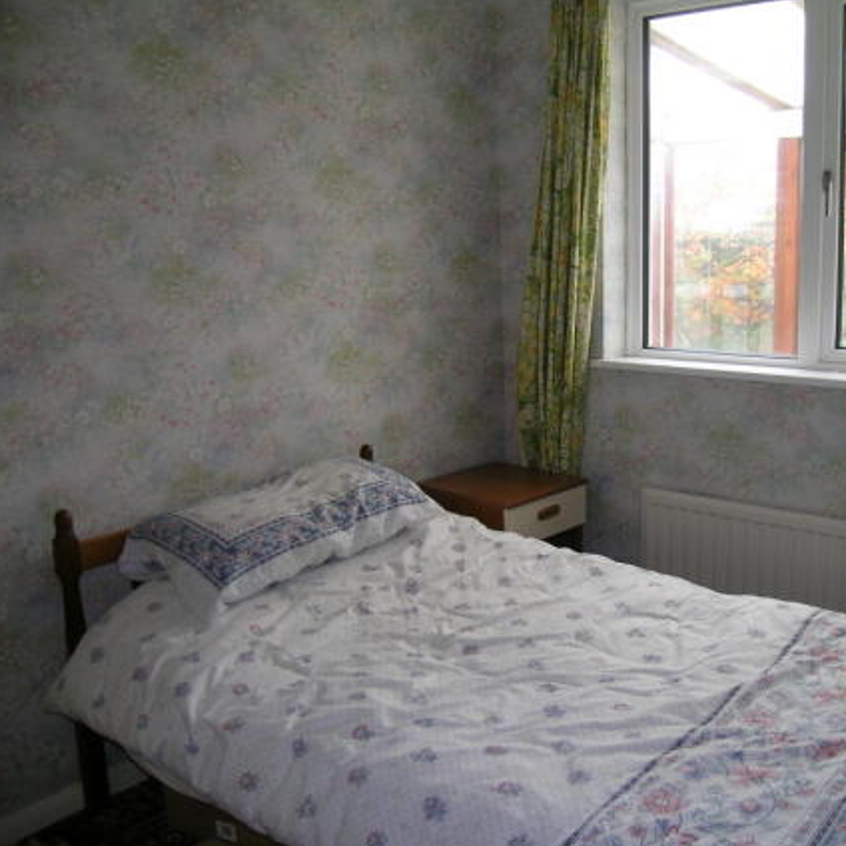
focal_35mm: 34
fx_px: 940
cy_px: 432
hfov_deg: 47.7
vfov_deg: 48.4
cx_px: 558
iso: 50
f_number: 2.8
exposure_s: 1/36.1
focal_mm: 5.8
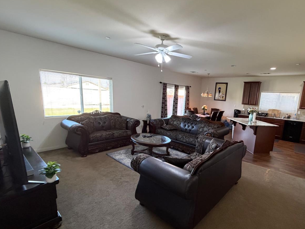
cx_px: 185
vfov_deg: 71.4
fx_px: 159
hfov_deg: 86.5
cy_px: 127
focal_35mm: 18
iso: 400
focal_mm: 2.22
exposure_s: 1/60
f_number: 2.2
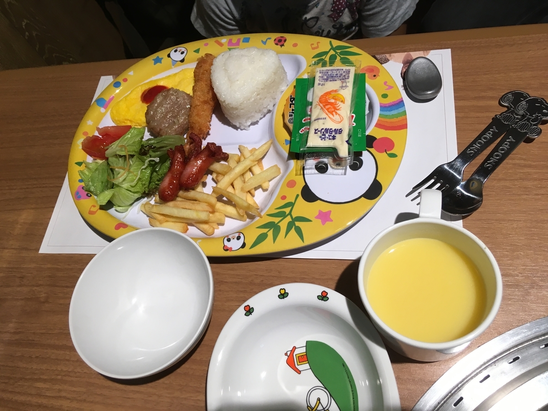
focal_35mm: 29
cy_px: 206
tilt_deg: -61.8
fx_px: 459
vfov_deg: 48.2
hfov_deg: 61.7
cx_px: 274
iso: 25
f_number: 2.2
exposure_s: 1/30
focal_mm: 4.15
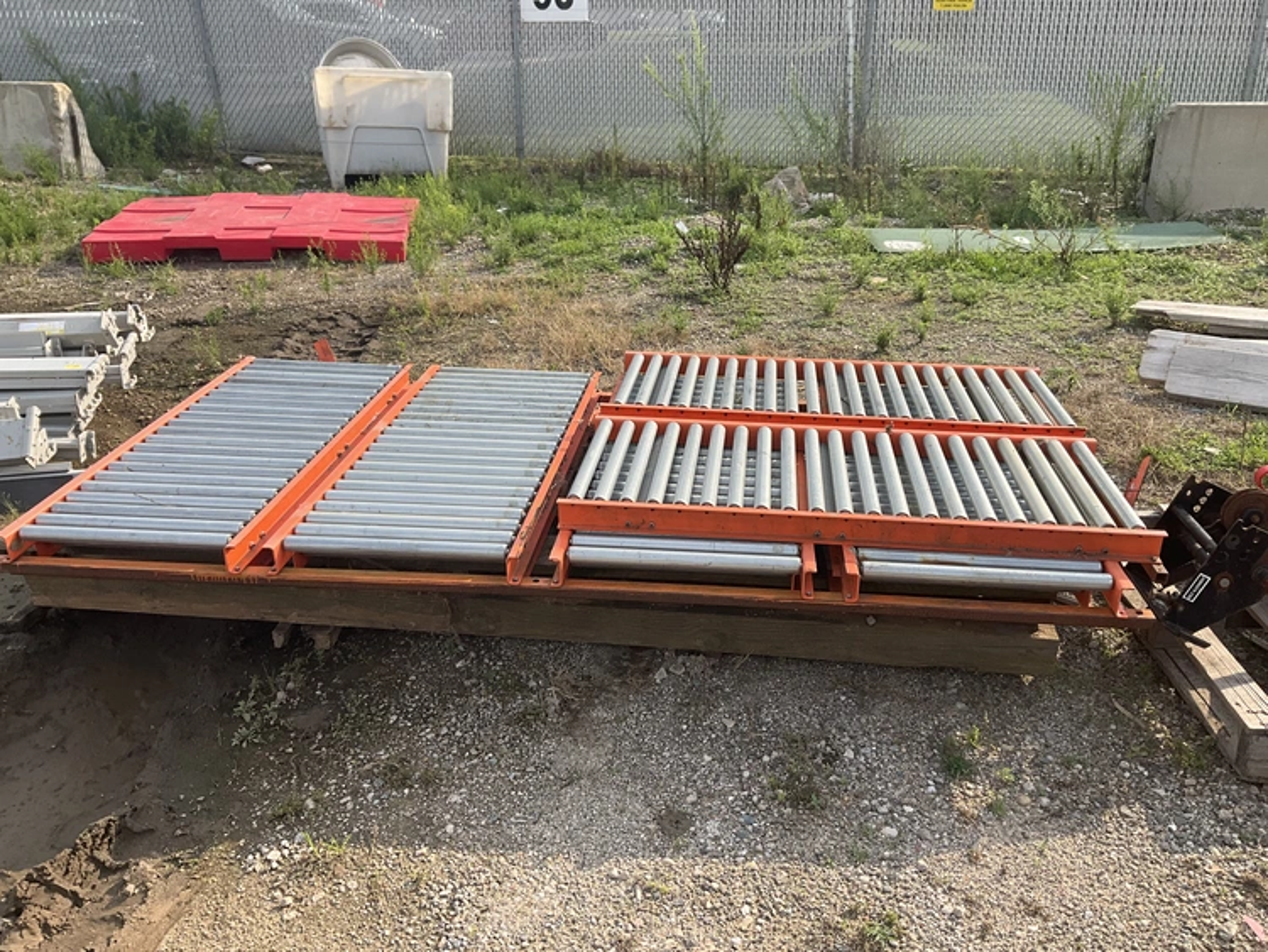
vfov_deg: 48.3
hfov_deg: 61.6
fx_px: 1063
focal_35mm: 29
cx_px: 634
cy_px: 476
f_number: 1.8
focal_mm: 3
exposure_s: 1/1015
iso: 25
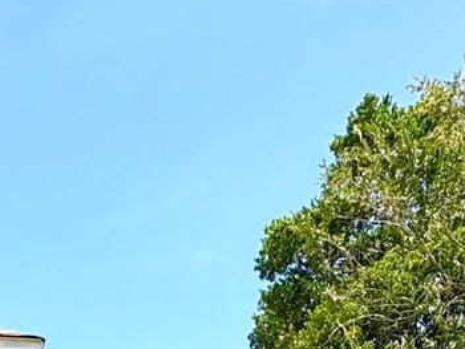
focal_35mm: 64
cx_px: 211
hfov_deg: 30.2
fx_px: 860
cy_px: 718
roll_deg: +3.4
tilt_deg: -2.5
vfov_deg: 16.6
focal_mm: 2.22
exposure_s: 1/804
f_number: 2.2
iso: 50
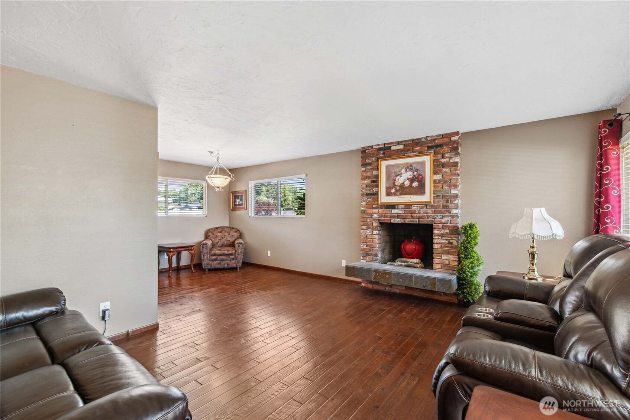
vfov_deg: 77.4
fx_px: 263
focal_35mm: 15
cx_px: 315
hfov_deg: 100.4
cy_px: 210
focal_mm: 15
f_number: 8
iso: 200
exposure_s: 1/10
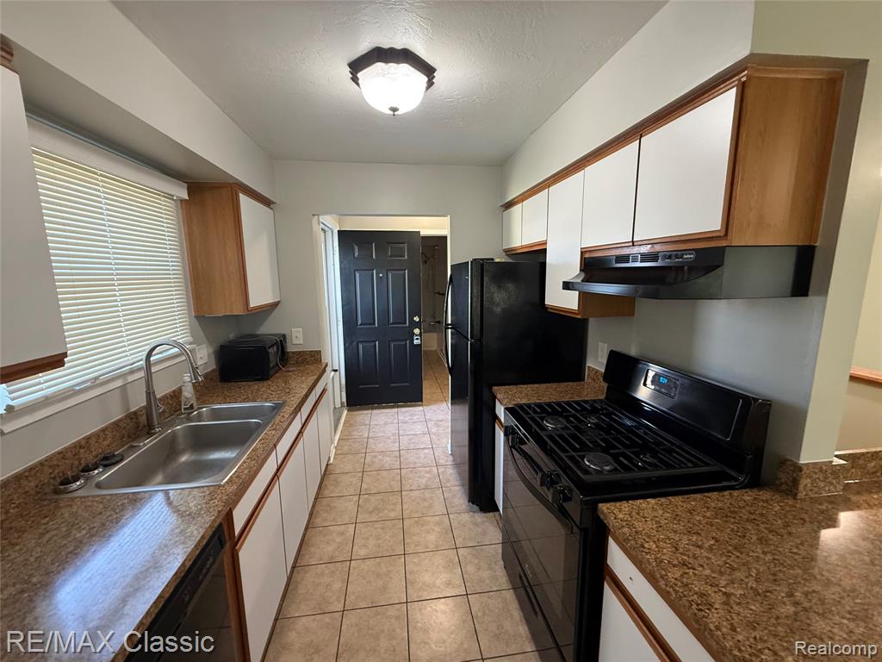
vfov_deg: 85.7
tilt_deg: -9.4
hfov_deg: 102.1
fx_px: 357
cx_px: 441
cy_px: 331
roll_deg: +0.3
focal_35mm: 14
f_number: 2.2
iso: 400
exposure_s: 1/60
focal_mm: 2.22
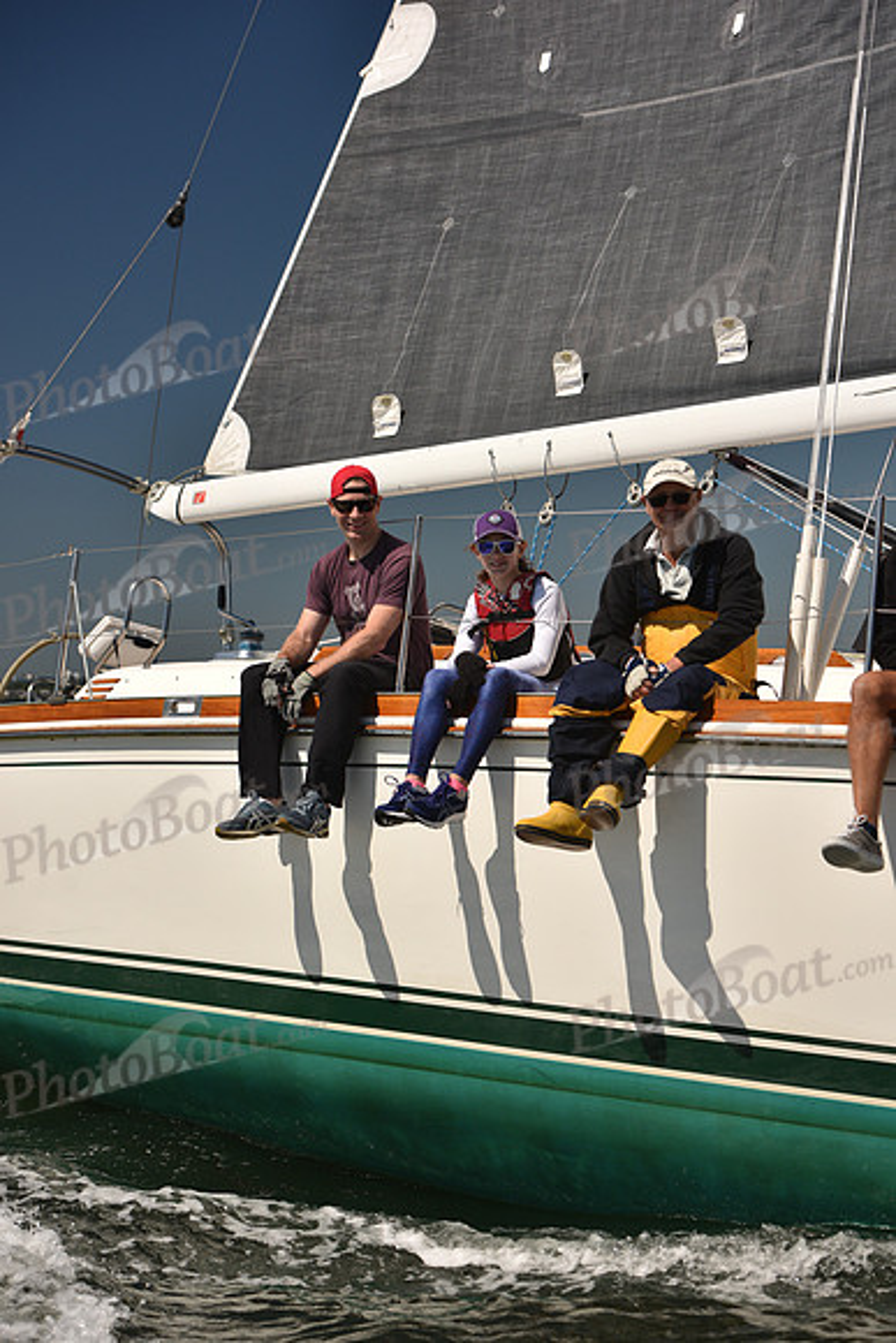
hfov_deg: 19.5
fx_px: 2612
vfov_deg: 28.8
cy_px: 672
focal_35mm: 70
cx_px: 448
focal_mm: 70
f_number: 5.6
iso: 250
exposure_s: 1/1250
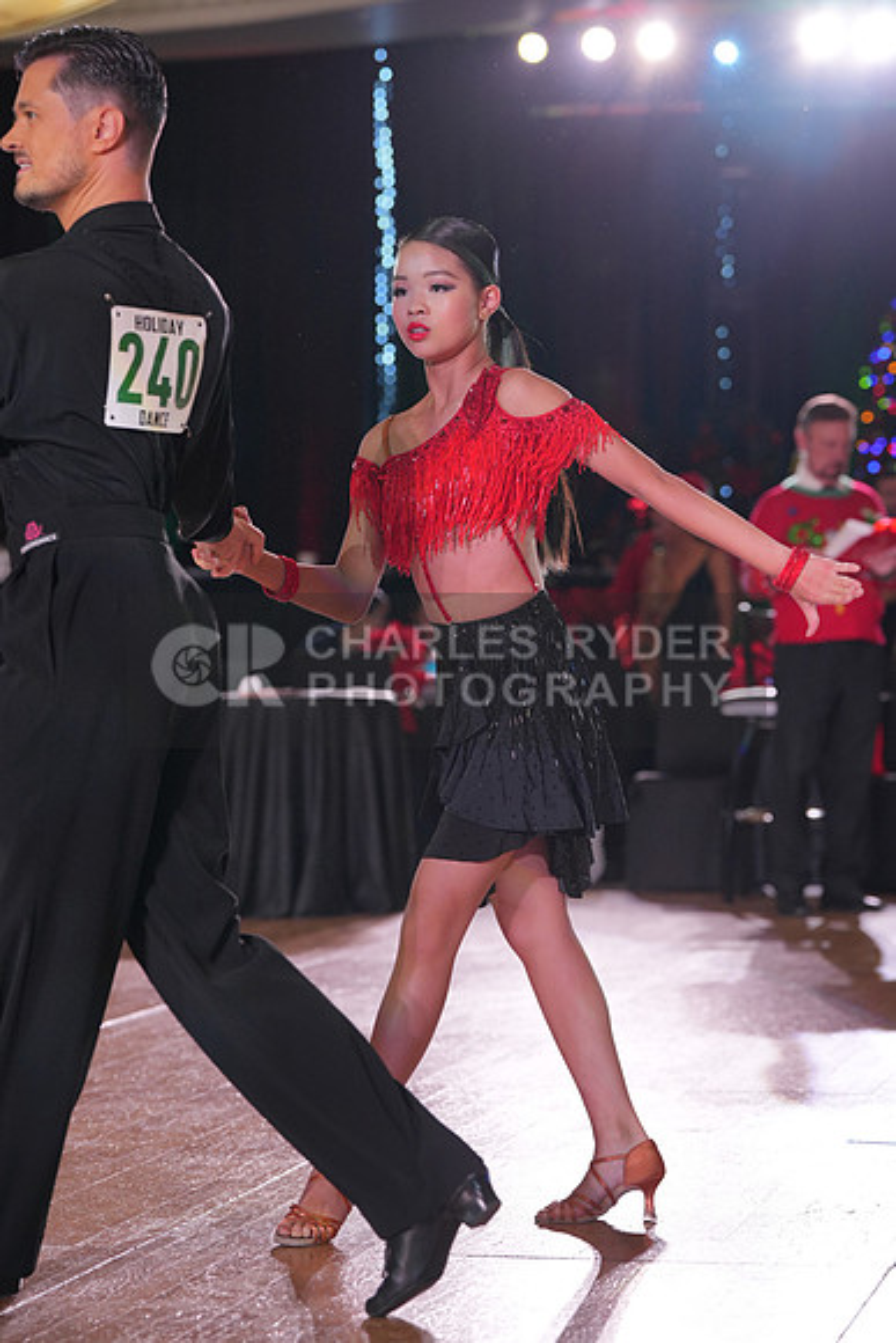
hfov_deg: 13.4
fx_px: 3805
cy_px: 672
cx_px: 448
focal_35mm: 102
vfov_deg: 20.0
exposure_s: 1/400
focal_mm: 102
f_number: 4
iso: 1000
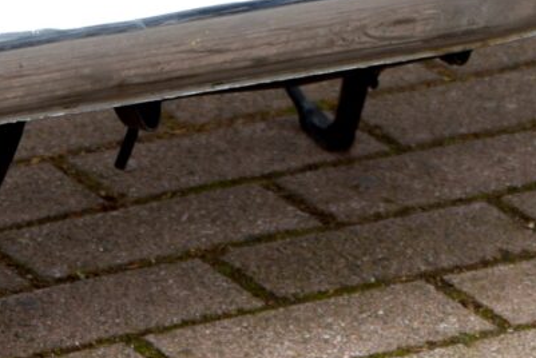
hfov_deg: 4.9
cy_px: -584
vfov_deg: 3.2
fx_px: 6273
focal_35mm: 421
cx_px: 317
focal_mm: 66
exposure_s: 1/60
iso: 100
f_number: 3.5
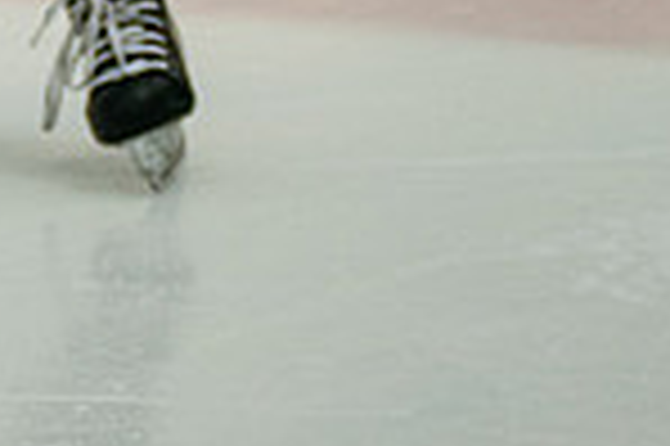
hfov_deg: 2.3
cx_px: -459
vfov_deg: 1.5
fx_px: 16546
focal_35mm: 890
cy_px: -736
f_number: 3.2
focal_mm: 157
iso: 1600
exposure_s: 1/5000
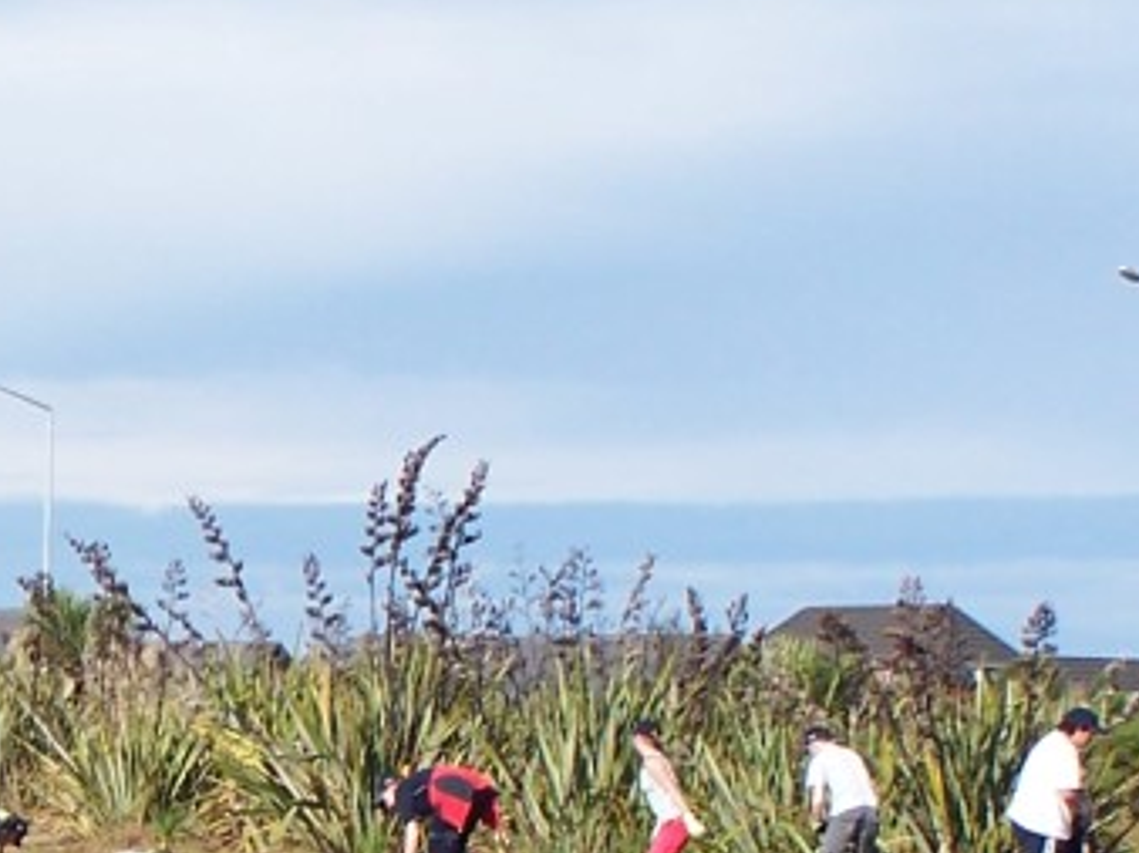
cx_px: -303
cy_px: 1045
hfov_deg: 8.8
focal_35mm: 222
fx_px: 7299
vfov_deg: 6.6
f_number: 4.5
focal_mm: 12.4
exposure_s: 1/500
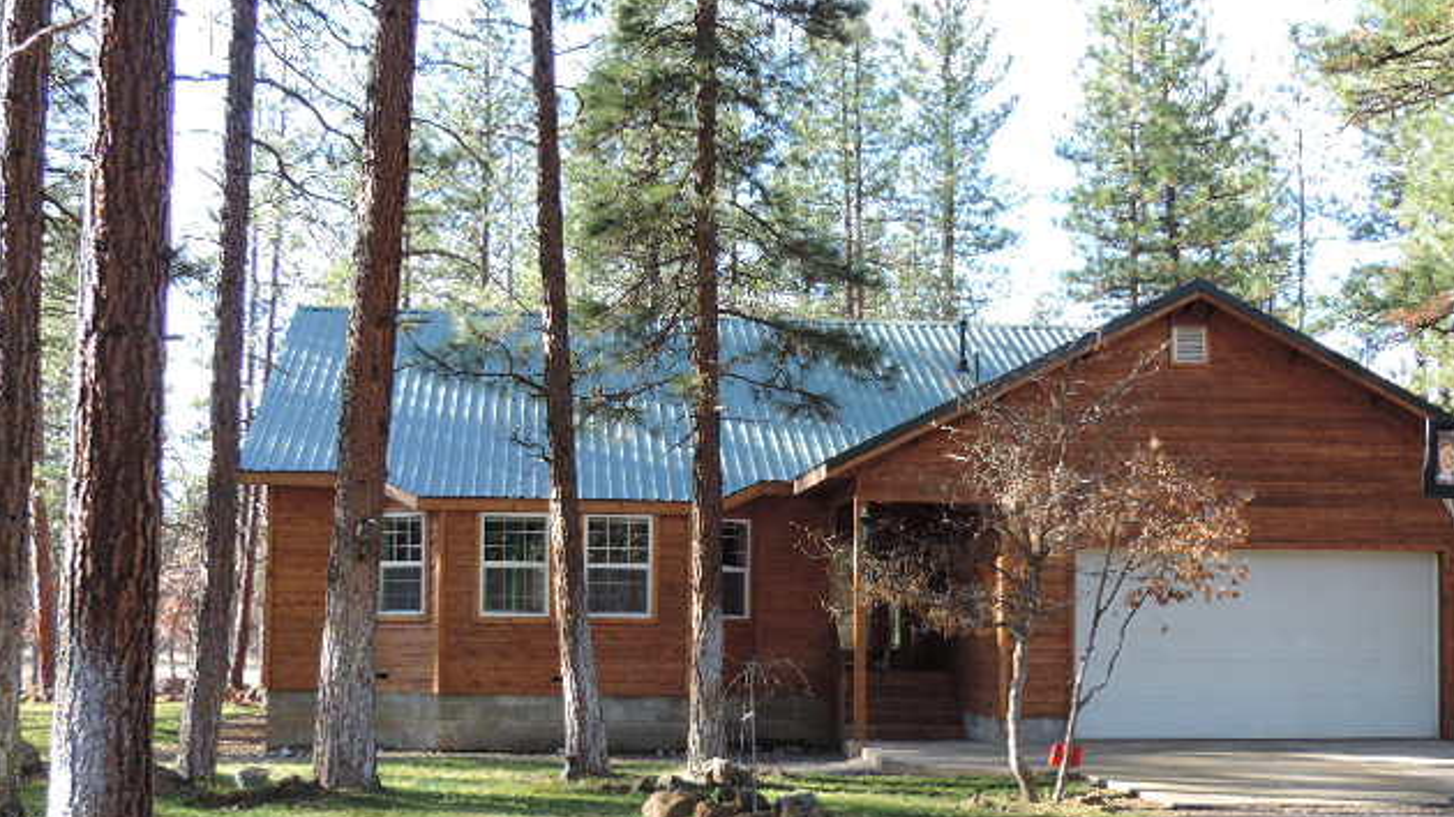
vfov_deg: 23.0
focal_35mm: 52
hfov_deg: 39.9
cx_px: 734
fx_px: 2004
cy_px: 480
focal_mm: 8.3
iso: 80
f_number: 3.5
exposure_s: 1/60
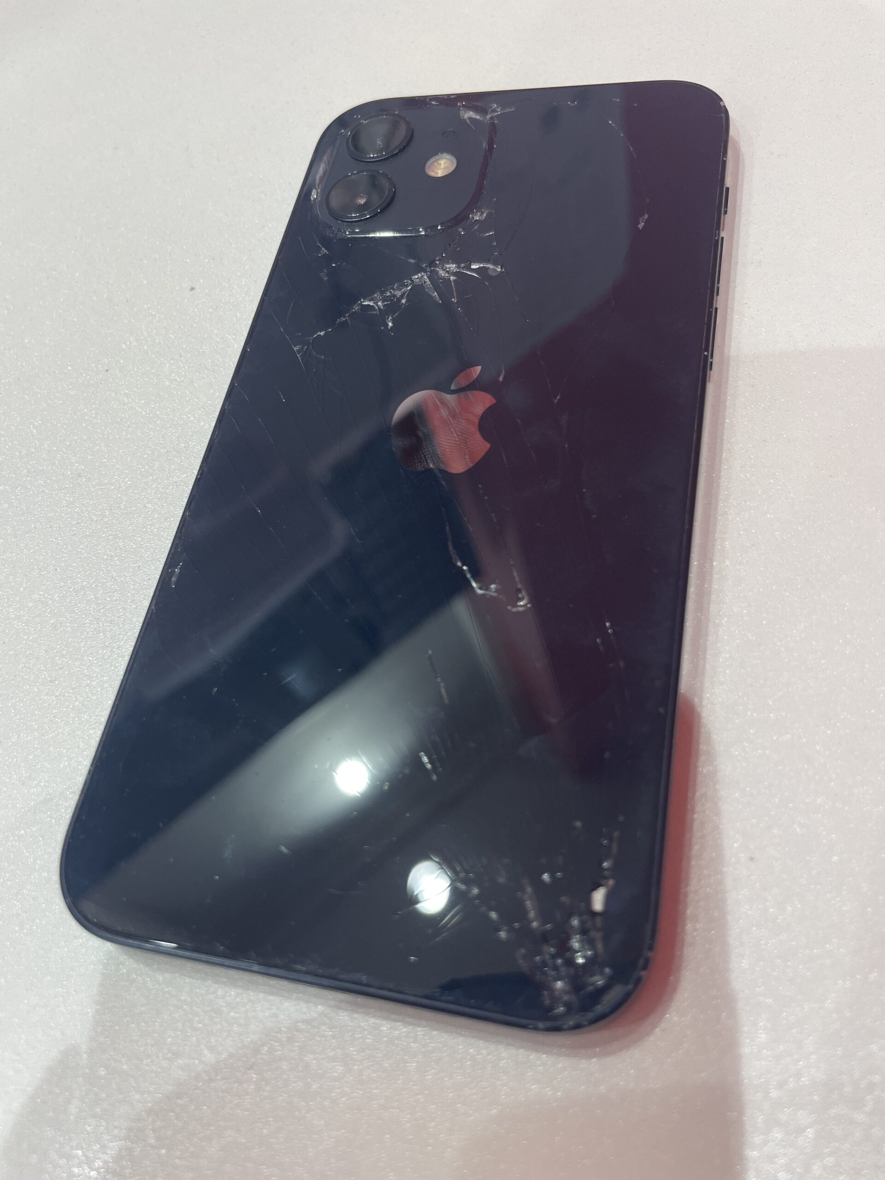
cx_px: 442
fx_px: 886
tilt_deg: -59.6
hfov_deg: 53.1
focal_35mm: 26
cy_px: 590
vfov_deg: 67.3
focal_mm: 4.2
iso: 80
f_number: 1.6
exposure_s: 1/100
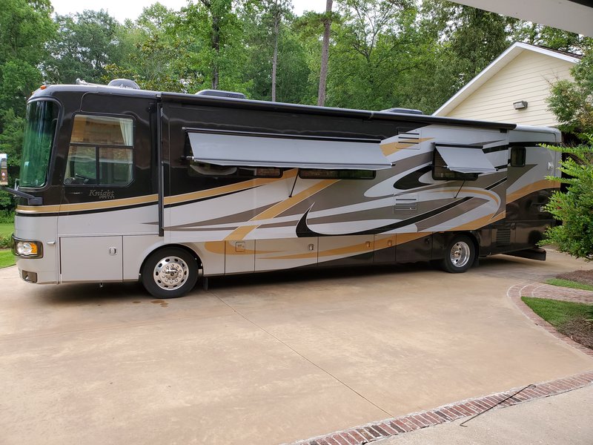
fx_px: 445
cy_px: 222
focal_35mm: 26
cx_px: 296
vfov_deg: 53.1
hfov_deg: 67.3
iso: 50
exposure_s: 1/417
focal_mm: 4.3
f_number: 2.4
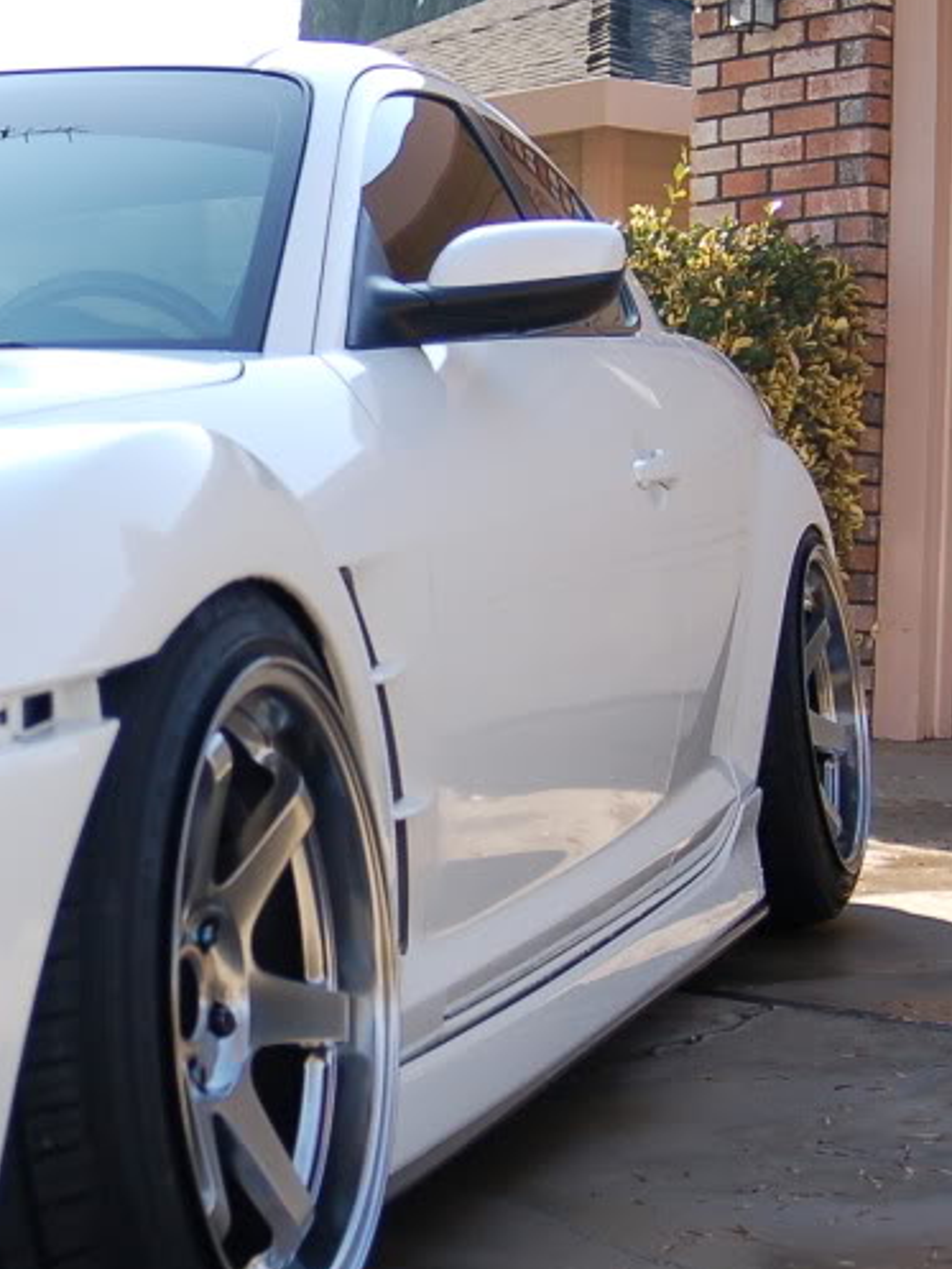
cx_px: -207
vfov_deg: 23.5
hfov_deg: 17.0
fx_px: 3042
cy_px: 703
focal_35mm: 83
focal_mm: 28
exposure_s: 1/1000
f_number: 3.3
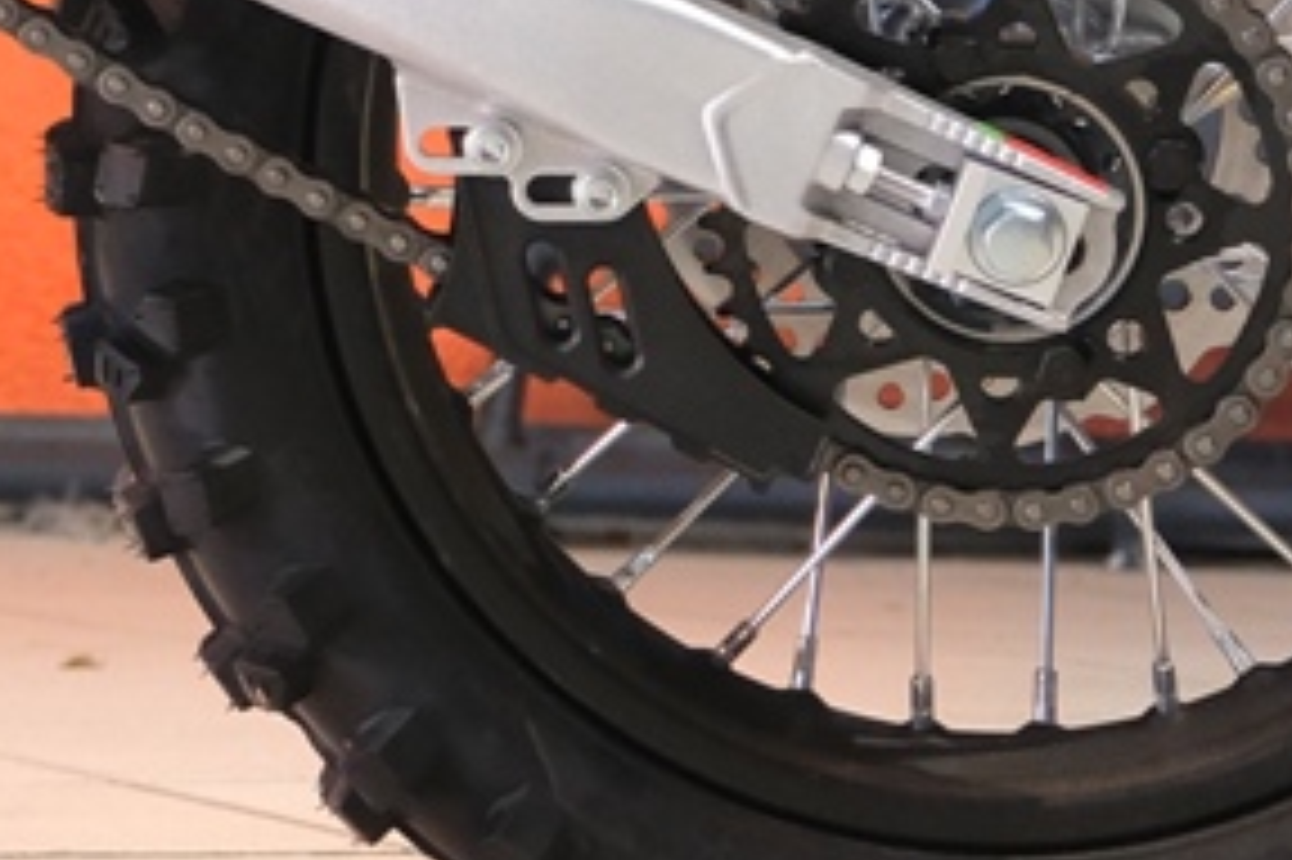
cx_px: -927
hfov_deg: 5.9
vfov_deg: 3.9
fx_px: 12410
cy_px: -1015
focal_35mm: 346
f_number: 4
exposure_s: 1/100
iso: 1250
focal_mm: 41.1
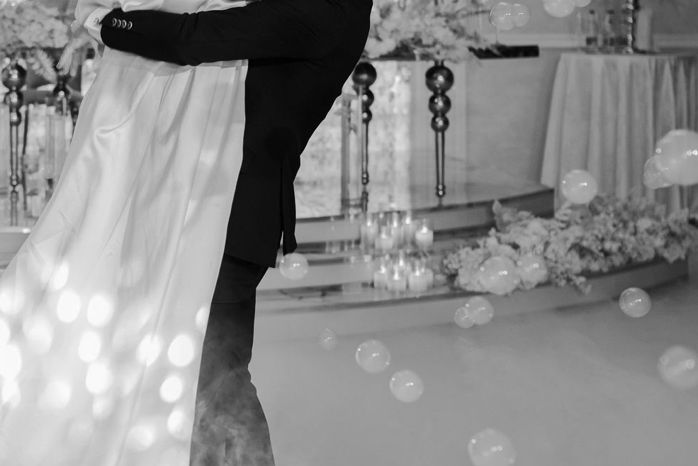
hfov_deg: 22.0
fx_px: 1765
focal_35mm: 91
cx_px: 115
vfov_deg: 15.0
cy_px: 195
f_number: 2
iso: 500
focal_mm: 35
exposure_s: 1/200
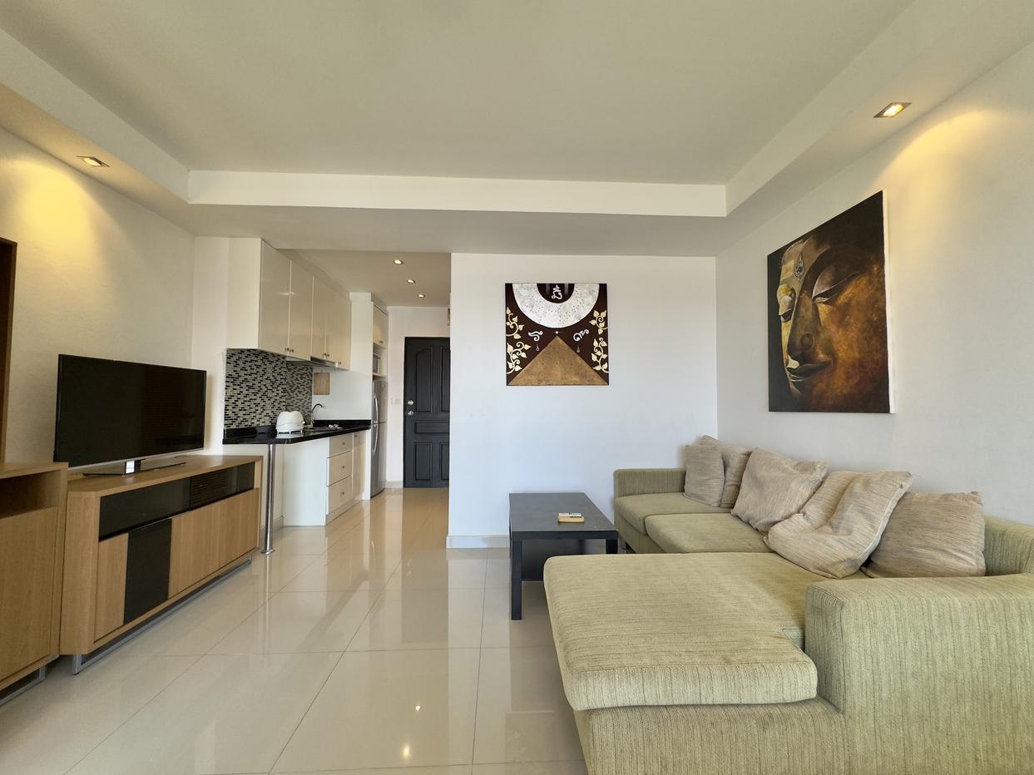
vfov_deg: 85.7
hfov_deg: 102.1
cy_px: 388
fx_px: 418
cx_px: 517
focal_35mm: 14
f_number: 2.2
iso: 80
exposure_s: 1/100
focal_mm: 2.22
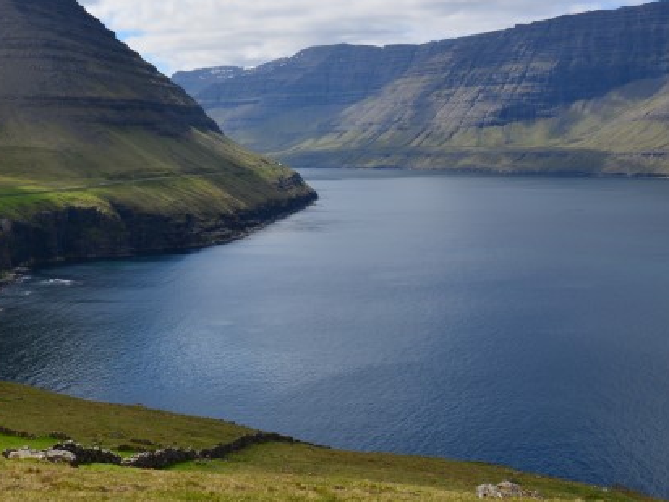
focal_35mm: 53
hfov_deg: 35.3
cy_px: 118
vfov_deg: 27.2
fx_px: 1021
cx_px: 147
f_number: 13
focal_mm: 21
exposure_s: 1/200
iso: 100
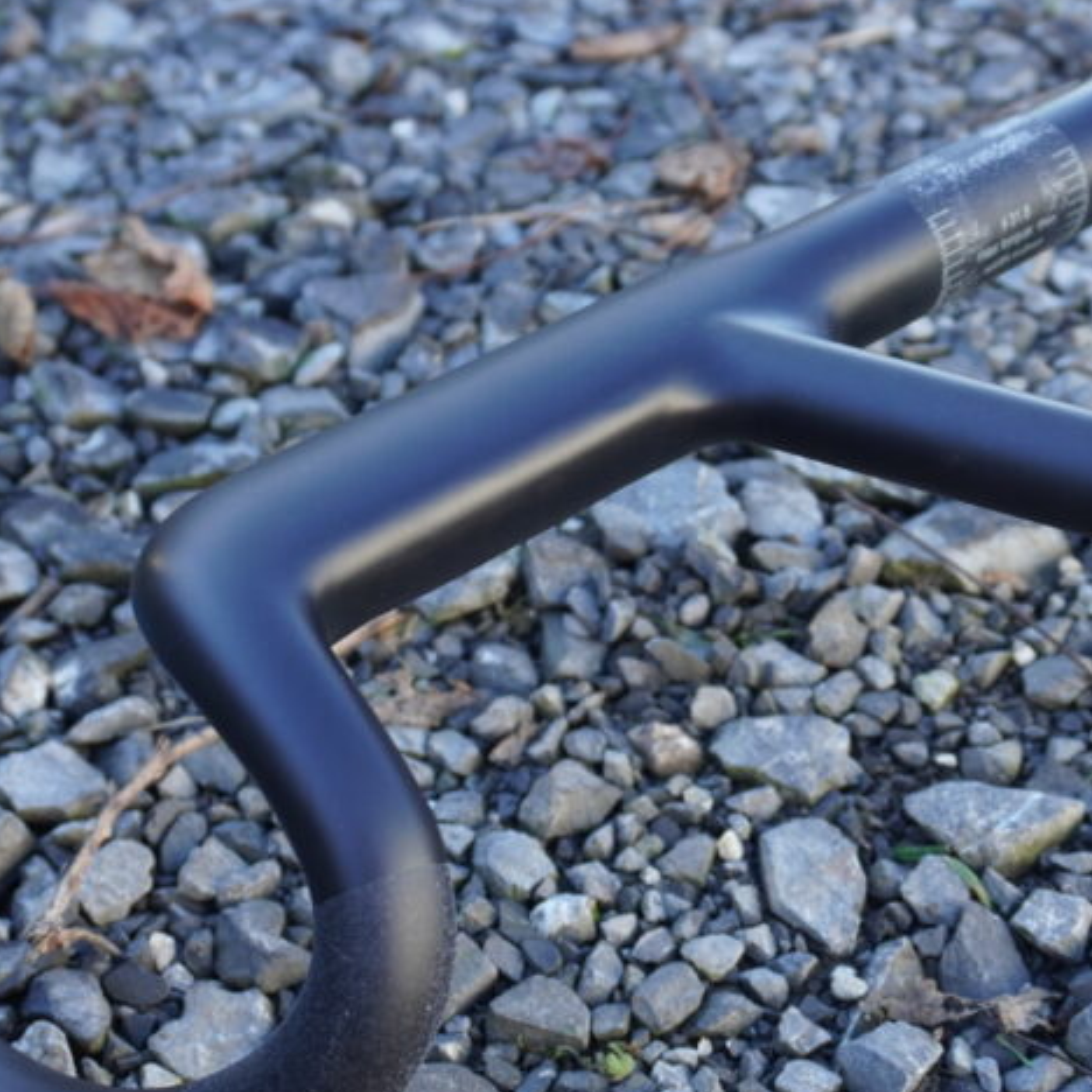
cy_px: 542
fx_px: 2391
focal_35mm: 67
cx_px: 735
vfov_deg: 25.7
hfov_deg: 25.6
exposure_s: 1/160
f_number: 4.5
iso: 320
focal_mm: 24
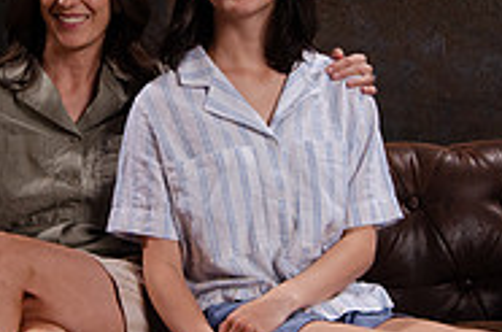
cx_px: 167
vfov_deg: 9.7
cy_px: 182
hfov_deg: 14.6
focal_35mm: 141
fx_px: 1961
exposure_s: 1/160
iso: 1000
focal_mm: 35
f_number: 8
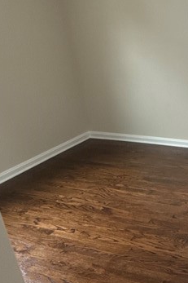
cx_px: 236
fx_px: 337
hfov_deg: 26.9
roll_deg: +0.3
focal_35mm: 43
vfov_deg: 45.4
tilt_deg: -17.3
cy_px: 149
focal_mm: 2.22
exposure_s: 1/99
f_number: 2.2
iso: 200
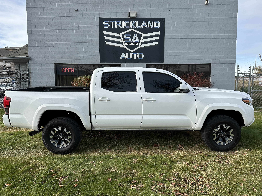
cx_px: 131
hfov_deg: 71.6
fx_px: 182
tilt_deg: -3.0
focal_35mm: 24
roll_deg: +0.5
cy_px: 98
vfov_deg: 56.8
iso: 80
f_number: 1.78
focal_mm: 6.86
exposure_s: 1/2469
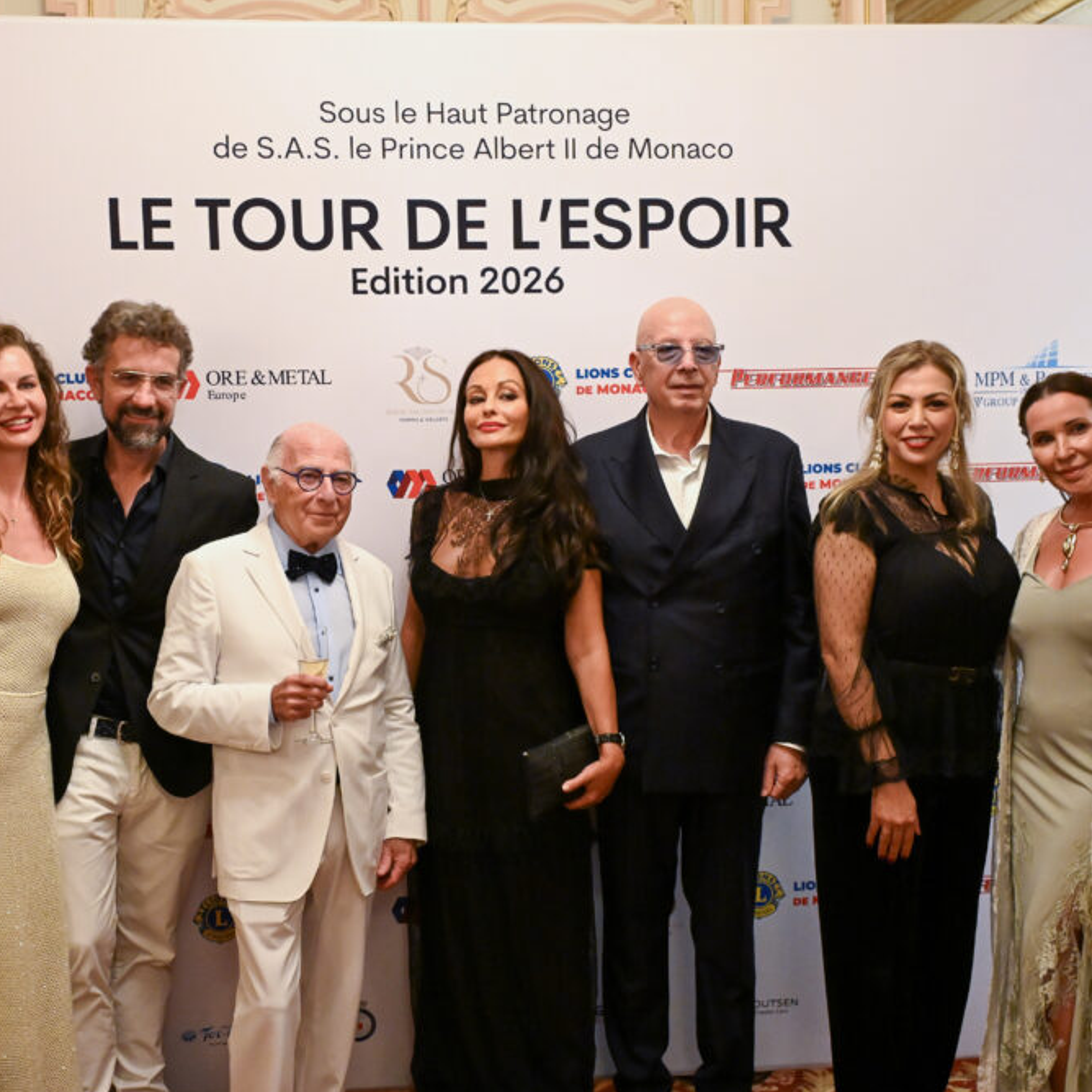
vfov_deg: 39.2
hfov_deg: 38.9
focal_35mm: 43
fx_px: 1535
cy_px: 544
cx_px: 399
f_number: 8
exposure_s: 1/30
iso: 5600
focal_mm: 33
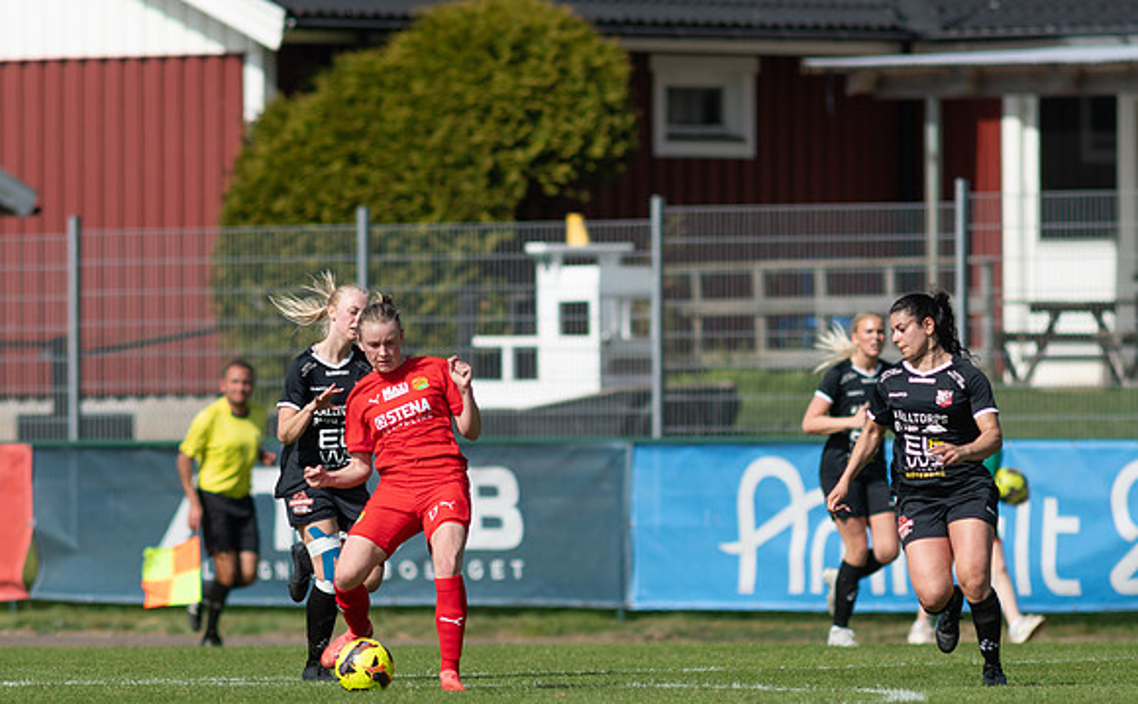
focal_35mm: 595
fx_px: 18393
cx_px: 402
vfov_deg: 2.2
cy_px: 490
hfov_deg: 3.5
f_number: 3.2
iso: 100
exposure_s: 1/2000
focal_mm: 300
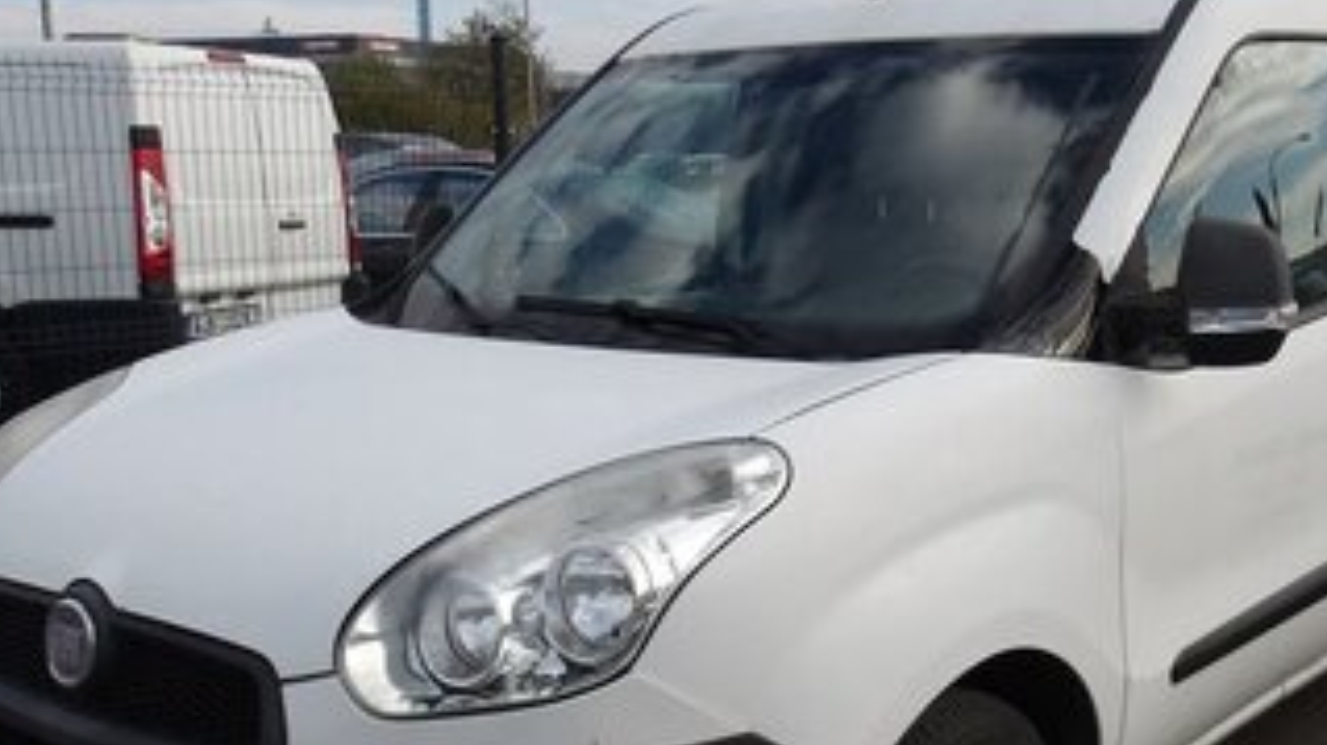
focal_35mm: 45
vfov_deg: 26.3
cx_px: 844
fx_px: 1582
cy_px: 512
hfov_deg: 45.0
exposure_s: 1/928
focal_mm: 4.9
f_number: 3
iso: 100
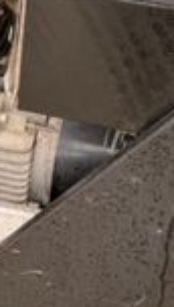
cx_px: 12
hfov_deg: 11.7
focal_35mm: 103
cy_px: -24
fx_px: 841
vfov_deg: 19.9
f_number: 1.78
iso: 80
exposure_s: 1/183
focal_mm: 6.76
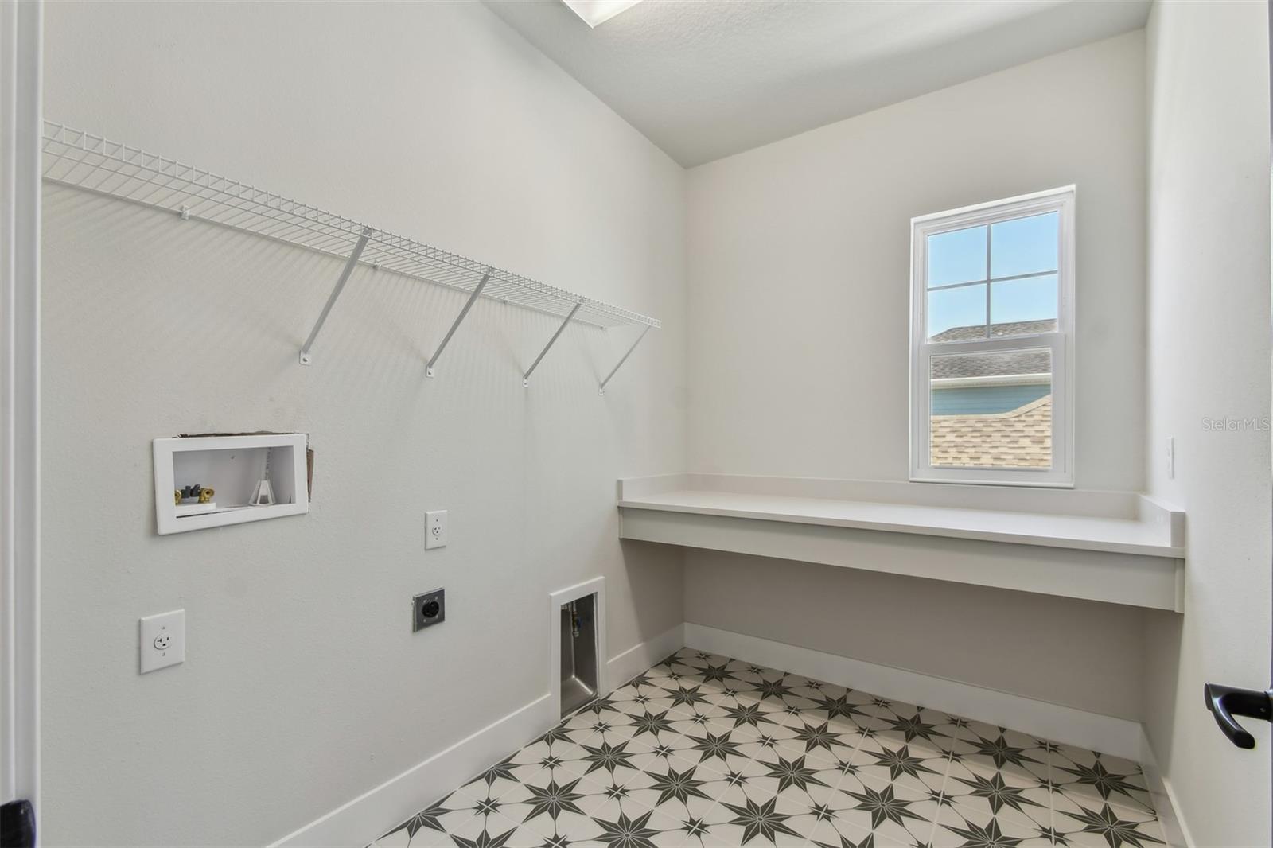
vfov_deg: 77.3
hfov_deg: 100.4
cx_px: 636
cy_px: 424
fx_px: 530
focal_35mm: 15
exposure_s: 1/25
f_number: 7.1
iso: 100
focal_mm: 10
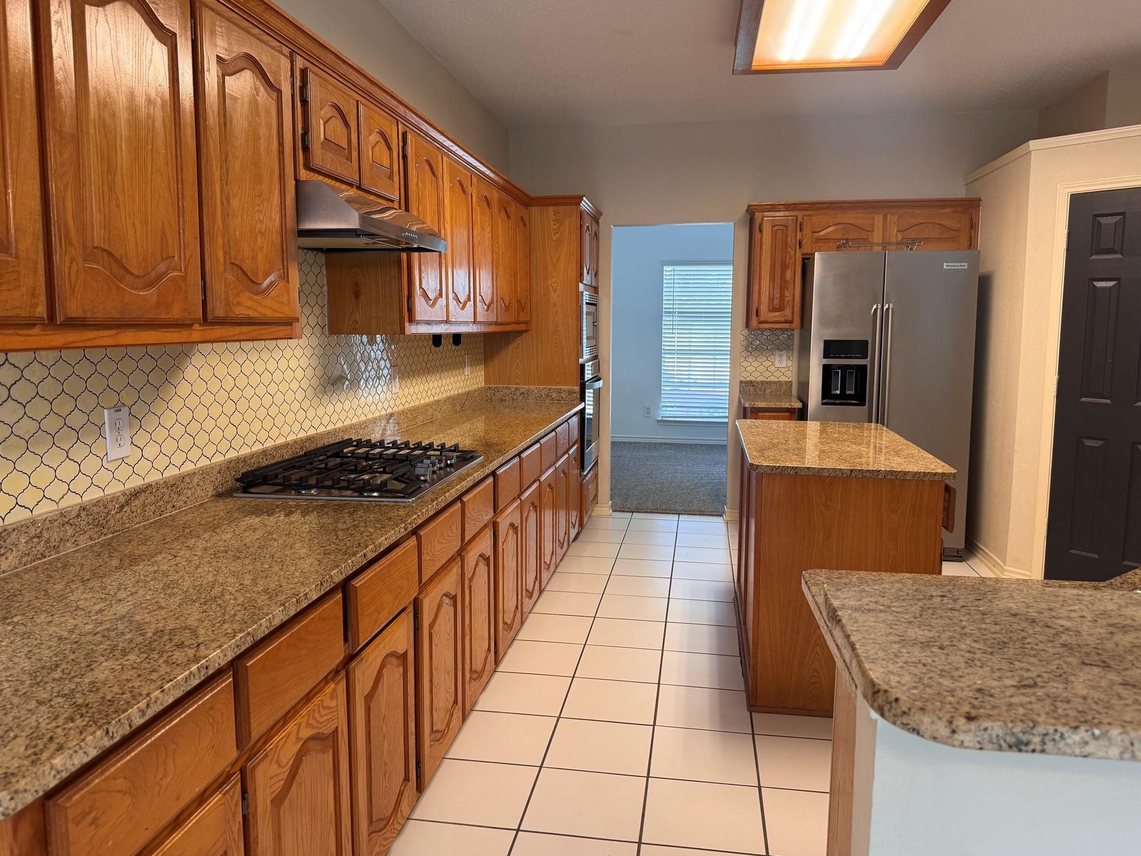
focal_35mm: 25
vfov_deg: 54.9
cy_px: 417
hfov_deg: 69.4
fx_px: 824
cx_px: 568
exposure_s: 1/60
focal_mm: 6.76
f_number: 1.78
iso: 160
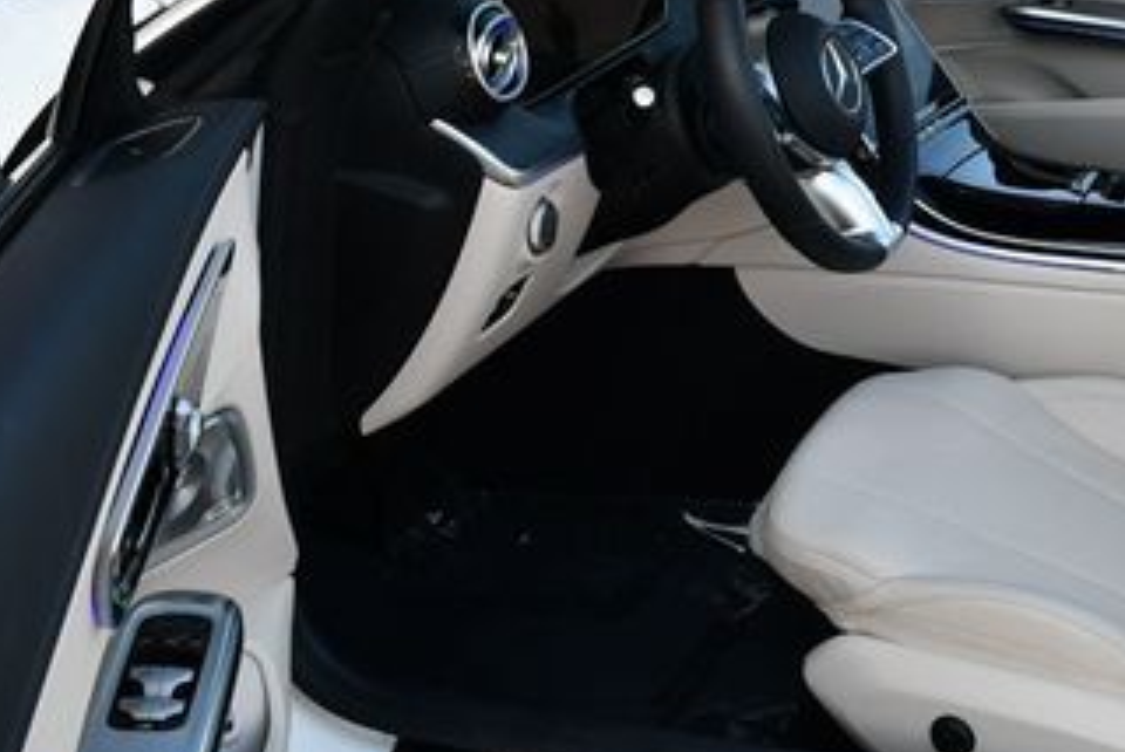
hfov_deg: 26.7
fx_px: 2252
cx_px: 1100
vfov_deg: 18.9
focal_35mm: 72
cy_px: 207
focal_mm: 18
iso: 250
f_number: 5.6
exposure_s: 1/250
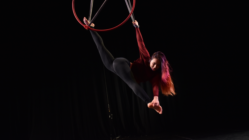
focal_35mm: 35
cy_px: 59
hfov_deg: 56.6
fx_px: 231
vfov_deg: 33.6
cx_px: 123
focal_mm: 22
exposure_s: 1/50
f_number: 5.6
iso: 500
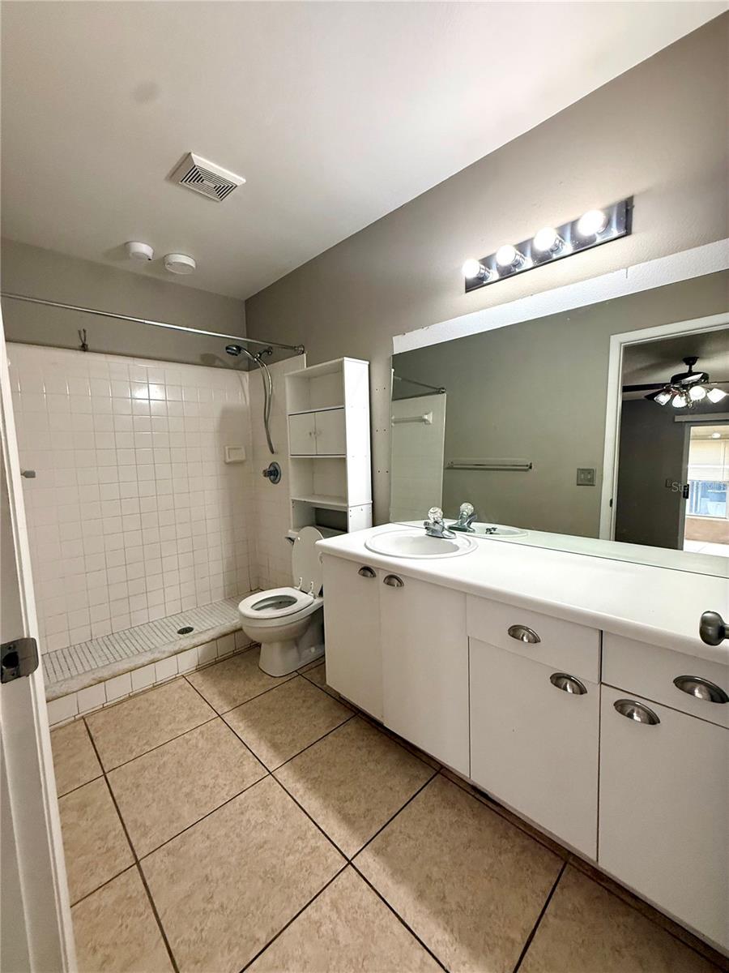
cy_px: 486
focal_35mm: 14
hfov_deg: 85.7
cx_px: 364
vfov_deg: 102.1
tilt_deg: -5.4
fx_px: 393
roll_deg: +1.0
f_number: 2.2
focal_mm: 2.22
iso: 320
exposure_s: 1/120
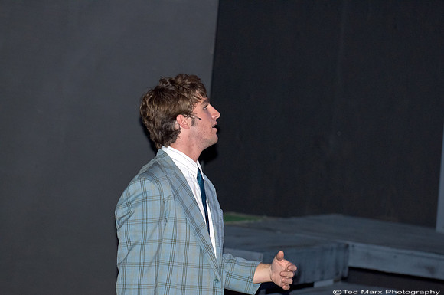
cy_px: 148
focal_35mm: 232
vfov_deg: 5.9
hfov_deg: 8.9
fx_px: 2863
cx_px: 222
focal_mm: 155
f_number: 2.8
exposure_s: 1/100
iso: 3200
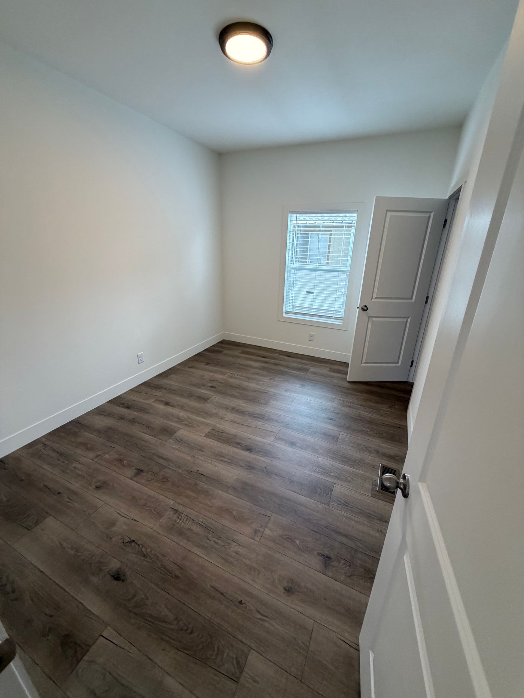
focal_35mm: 14
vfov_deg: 102.1
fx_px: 283
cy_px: 349
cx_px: 262
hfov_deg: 85.7
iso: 200
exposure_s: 1/120
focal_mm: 2.22
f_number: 2.2
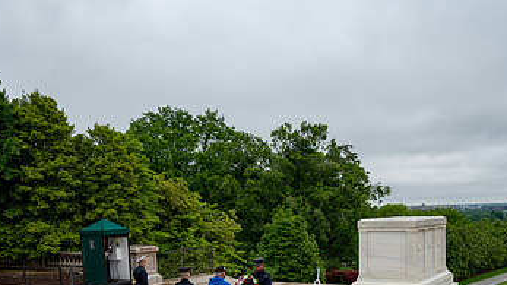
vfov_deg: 27.1
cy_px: 269
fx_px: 565
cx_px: 308
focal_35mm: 42
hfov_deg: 48.0
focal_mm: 24
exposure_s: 1/100
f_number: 6.3
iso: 100
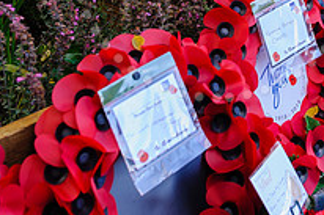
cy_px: -47
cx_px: 218
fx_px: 629
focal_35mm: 70
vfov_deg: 18.4
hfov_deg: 28.7
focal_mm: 32
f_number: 4
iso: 400
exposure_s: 1/180
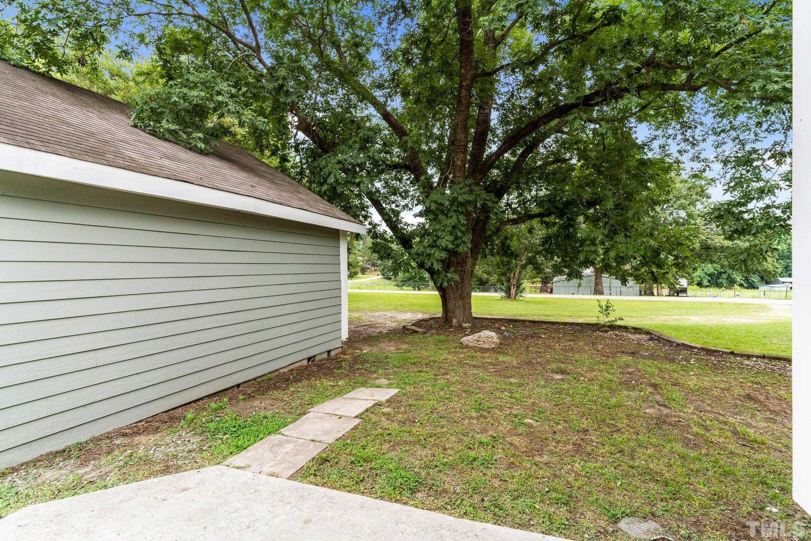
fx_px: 383
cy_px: 270
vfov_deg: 70.5
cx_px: 406
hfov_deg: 93.3
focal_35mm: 17
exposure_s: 1/250
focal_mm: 17
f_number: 8
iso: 250
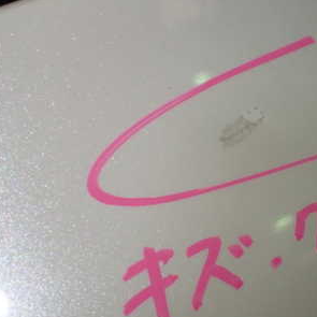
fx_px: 559
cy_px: 162
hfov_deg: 30.7
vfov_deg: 31.6
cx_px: 264
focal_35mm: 54
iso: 100
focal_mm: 5.4
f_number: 2.3
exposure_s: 1/125
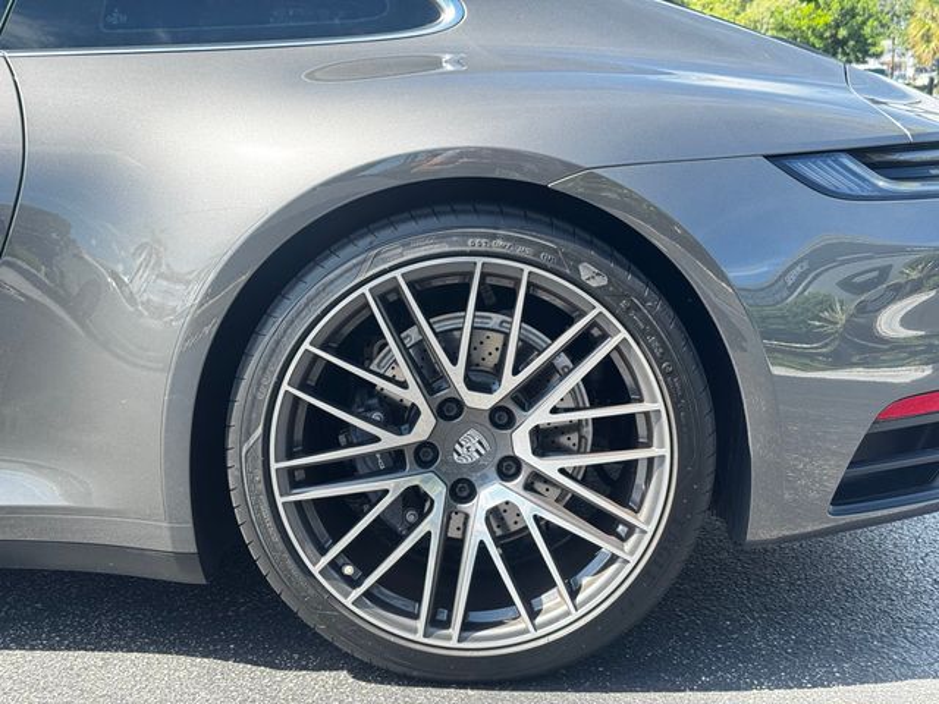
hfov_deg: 39.7
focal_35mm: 48
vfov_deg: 30.3
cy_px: 352
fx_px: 1302
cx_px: 470
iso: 64
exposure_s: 1/407
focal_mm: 6.76
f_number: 1.78
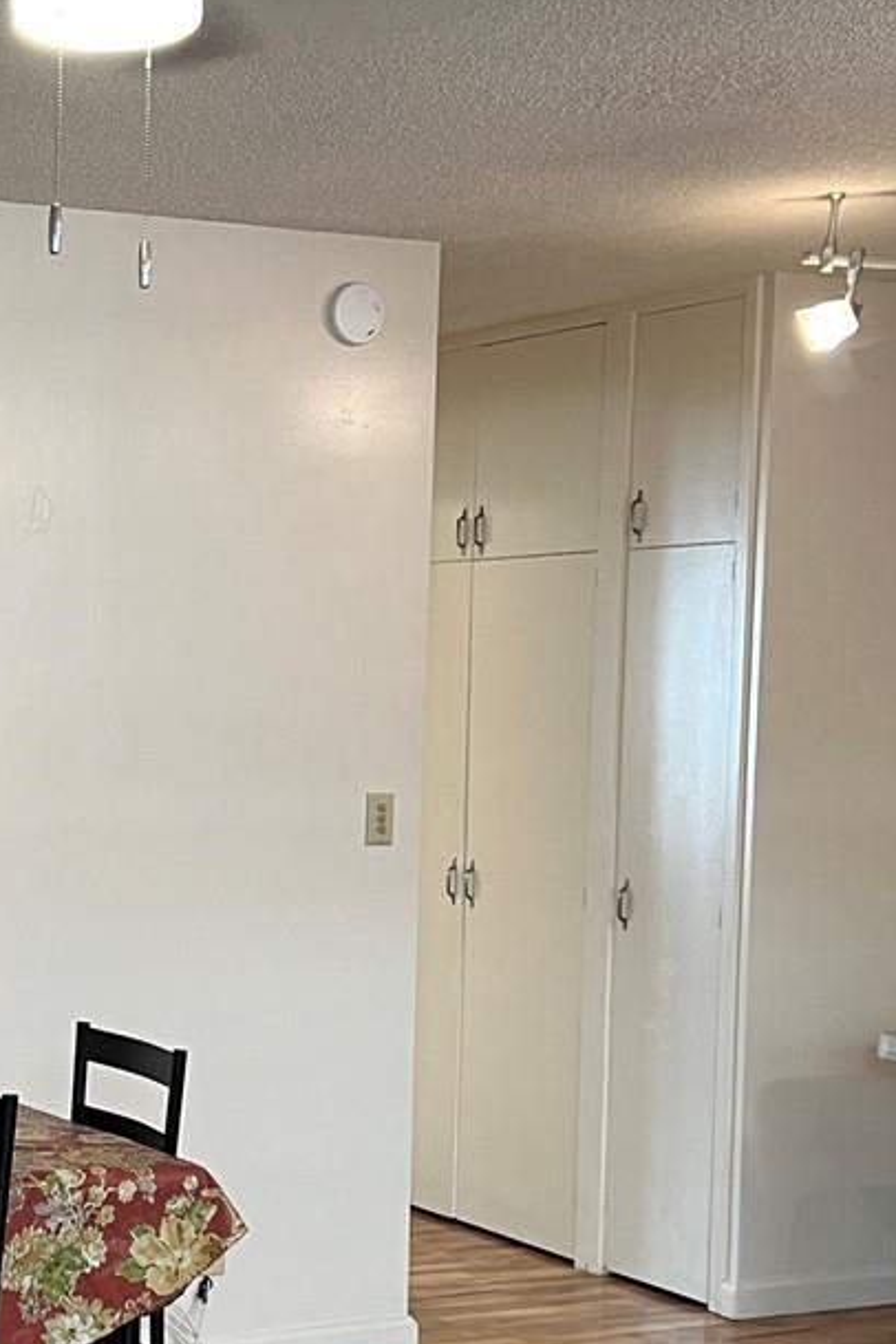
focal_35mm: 71
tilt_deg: -4.0
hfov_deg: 18.7
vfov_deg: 28.3
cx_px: 15
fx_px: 2650
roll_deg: -0.6
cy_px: 852
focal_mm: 5.7
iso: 100
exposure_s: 1/60
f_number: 1.5
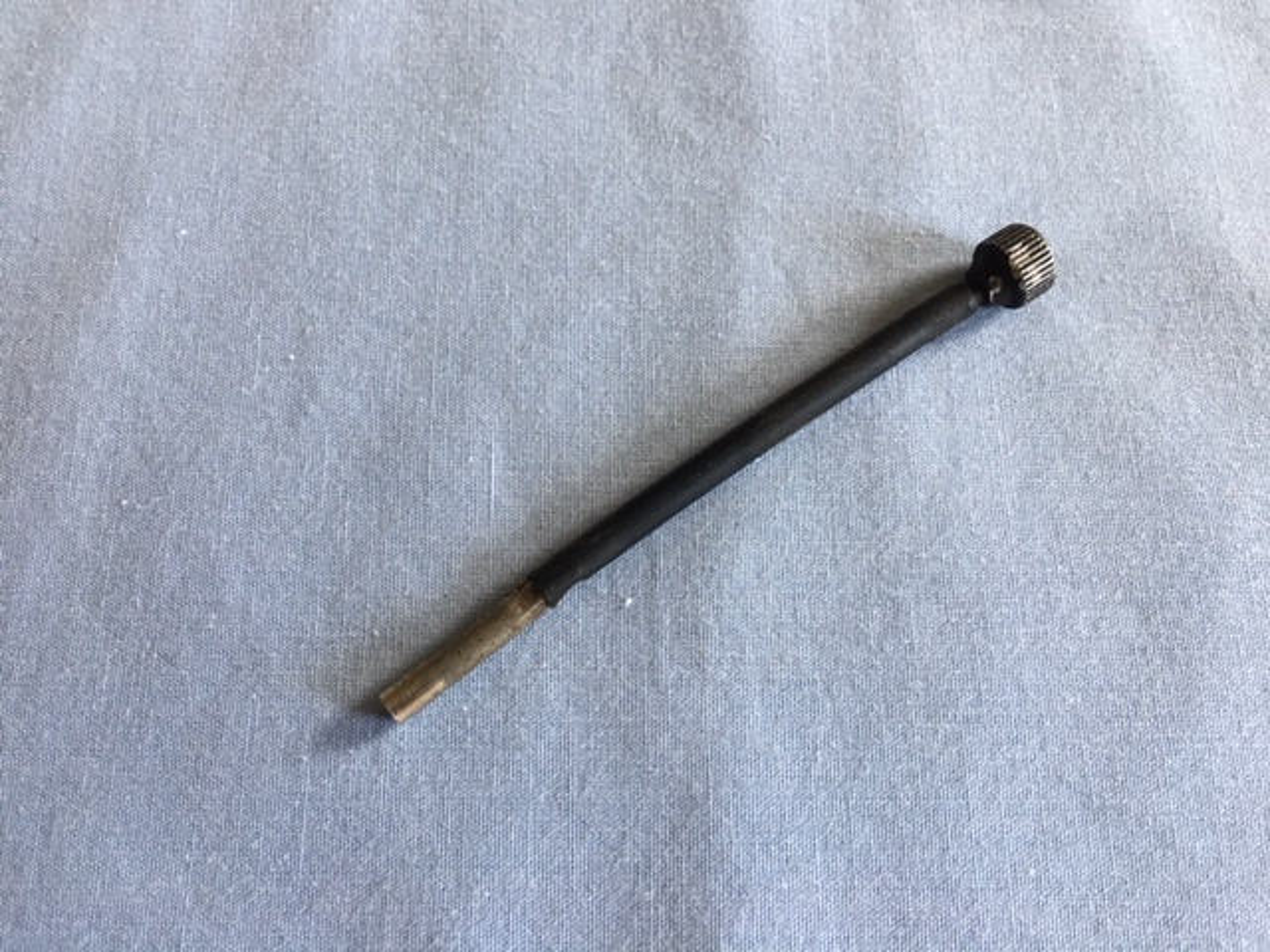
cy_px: 476
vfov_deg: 48.2
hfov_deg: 61.7
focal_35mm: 29
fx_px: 1064
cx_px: 635
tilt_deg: -73.0
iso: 50
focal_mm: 4.15
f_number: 2.2
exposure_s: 1/33
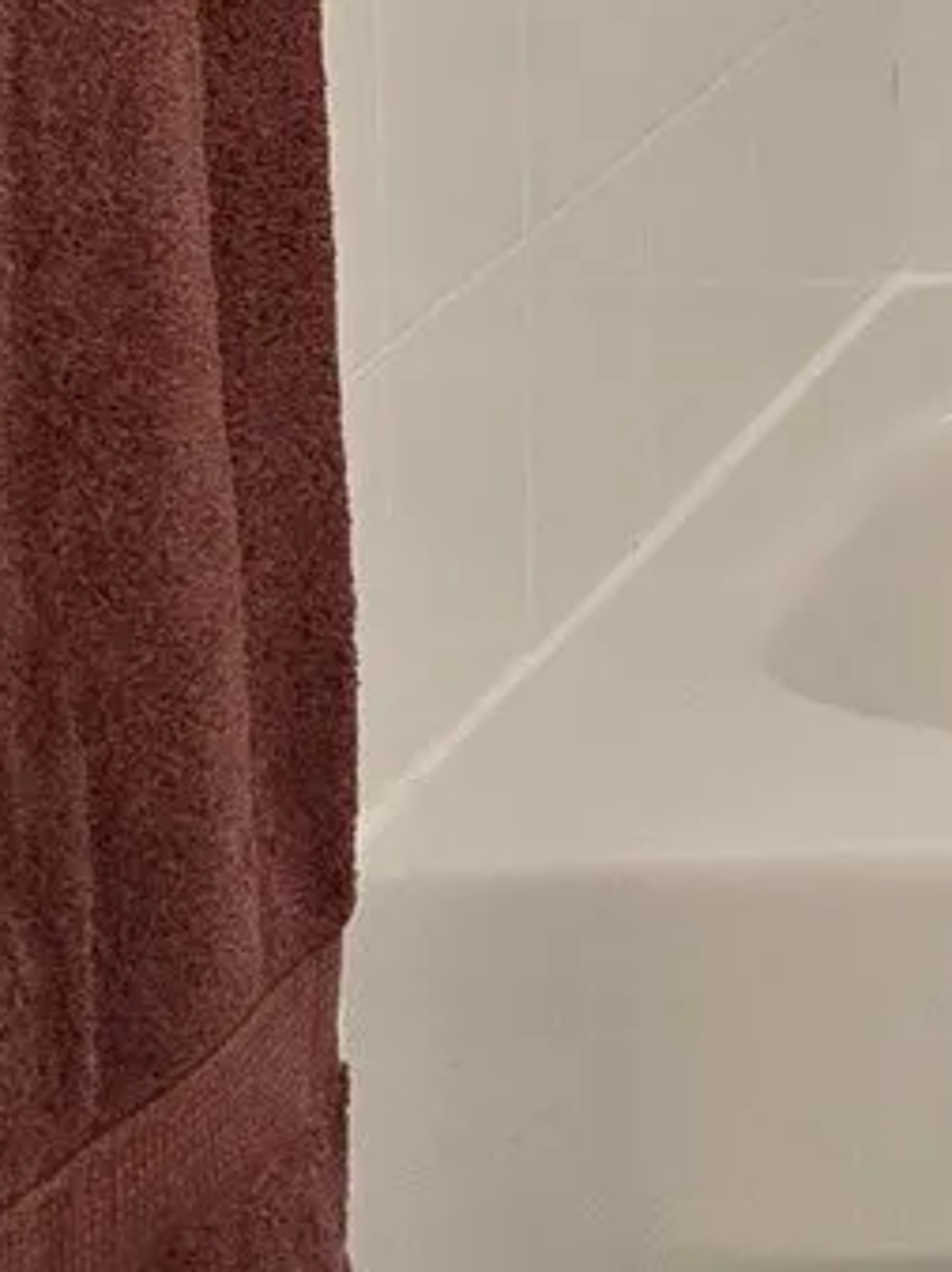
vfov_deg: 11.7
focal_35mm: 157
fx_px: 5764
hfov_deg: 8.2
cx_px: 2747
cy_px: -945
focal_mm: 6.3
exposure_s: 1/120
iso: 320
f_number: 1.7
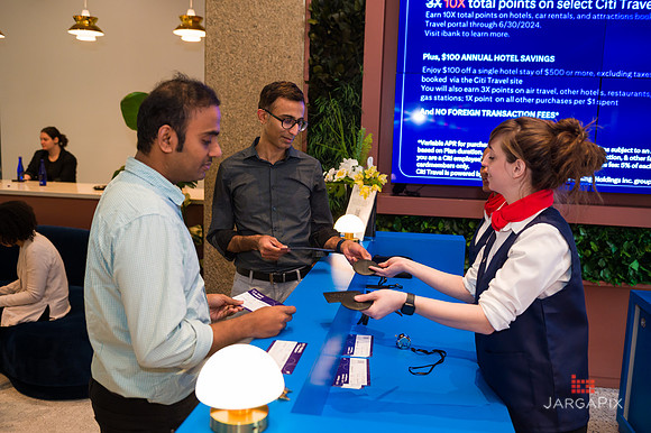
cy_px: 216
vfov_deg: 41.1
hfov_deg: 58.7
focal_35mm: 32
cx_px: 326
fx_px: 578
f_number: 4
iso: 1600
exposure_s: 1/200
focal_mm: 32
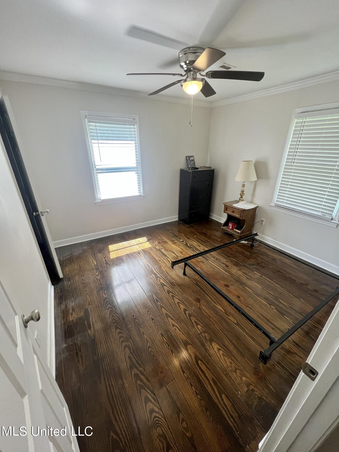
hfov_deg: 89.9
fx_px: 170
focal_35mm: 13
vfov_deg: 106.2
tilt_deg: -23.5
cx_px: 170
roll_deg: +0.4
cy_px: 226
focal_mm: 1.57
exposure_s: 1/120
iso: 100
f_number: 1.8
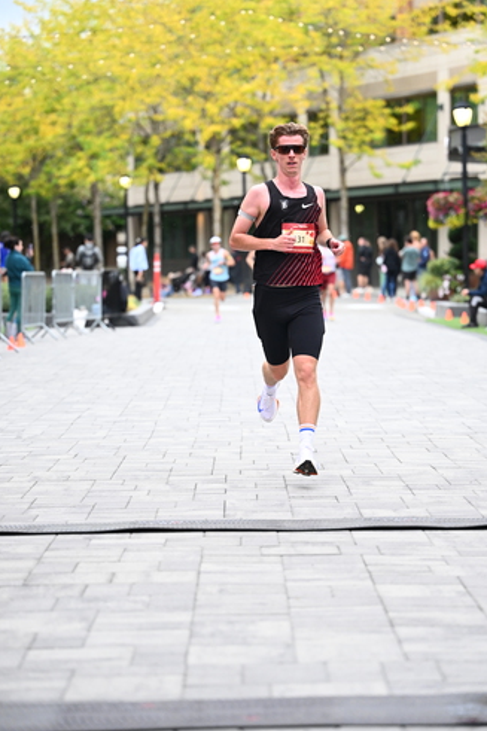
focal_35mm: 111
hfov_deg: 12.3
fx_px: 2254
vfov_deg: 18.4
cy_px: 362
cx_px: 269
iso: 1600
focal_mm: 99
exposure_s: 1/1250
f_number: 2.8
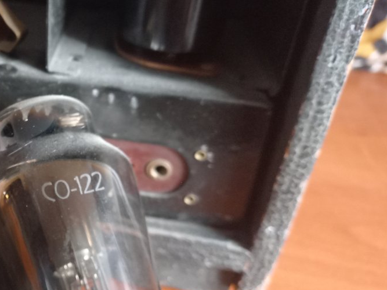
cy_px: 129
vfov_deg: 30.2
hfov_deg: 36.6
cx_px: 21
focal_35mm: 48
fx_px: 537
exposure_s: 1/16.7
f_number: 1.8
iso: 1250
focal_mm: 4.65
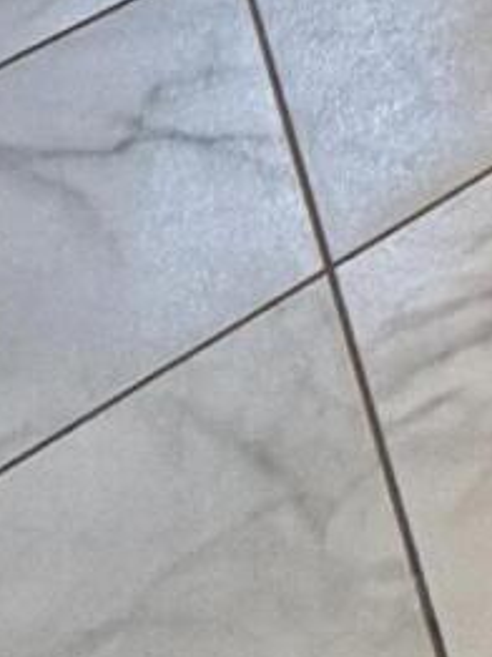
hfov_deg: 10.8
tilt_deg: -12.8
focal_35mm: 107
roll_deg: -3.3
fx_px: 2031
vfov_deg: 10.4
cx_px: 1333
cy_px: -1474
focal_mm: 2.22
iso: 320
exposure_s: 1/60
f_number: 2.2
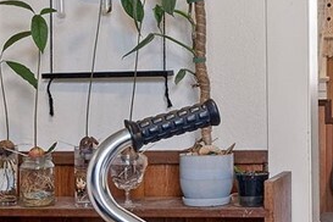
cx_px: 430
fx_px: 805
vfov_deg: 15.7
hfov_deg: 21.2
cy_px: 112
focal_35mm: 87
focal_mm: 14
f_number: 9
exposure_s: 1/3
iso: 400
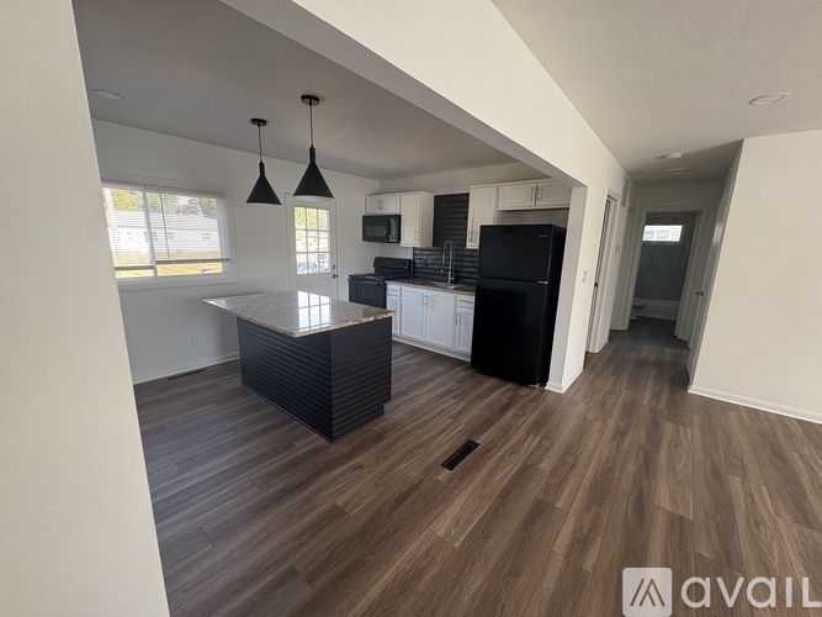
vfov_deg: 85.7
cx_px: 411
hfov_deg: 102.1
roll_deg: -1.3
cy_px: 308
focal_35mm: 14
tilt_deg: -11.0
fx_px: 332
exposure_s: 1/99
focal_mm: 2.22
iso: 160
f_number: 2.2
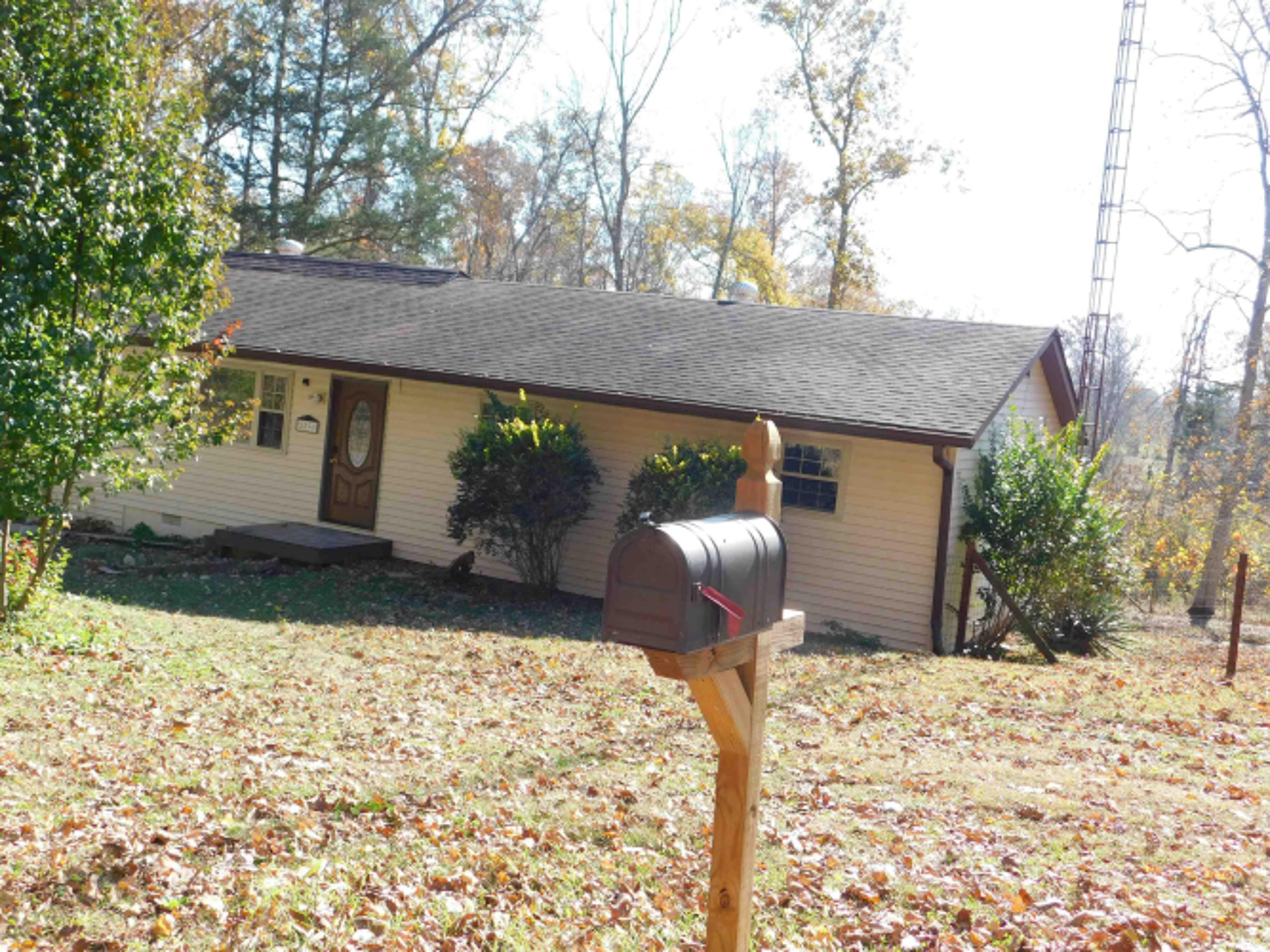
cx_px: 635
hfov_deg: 51.4
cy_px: 476
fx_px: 1321
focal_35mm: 36
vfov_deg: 39.6
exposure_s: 1/320
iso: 125
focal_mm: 6.3
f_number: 3.5
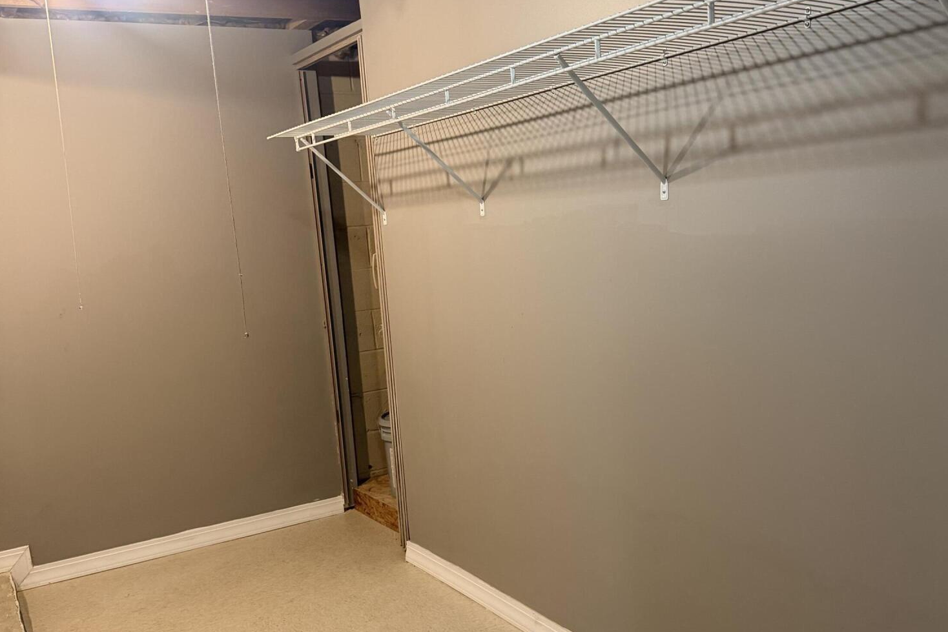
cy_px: 381
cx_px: 482
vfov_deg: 38.7
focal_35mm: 34
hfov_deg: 55.8
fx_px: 895
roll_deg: +4.1
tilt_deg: -10.9
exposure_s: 1/60
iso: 320
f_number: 1.78
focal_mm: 6.76
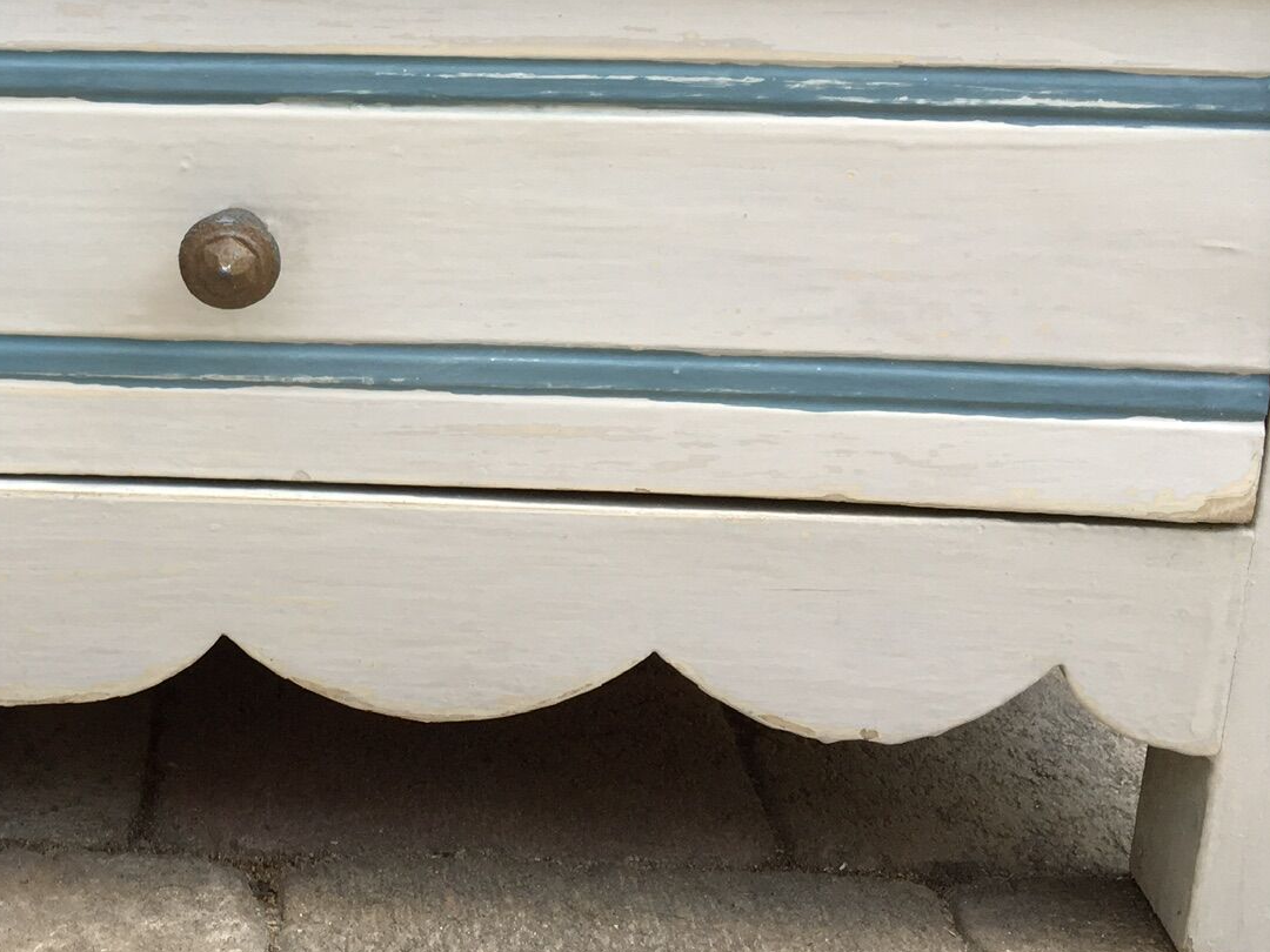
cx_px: 270
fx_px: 2018
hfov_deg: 34.0
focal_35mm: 55
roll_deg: +0.2
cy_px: 243
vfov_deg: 26.2
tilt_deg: -14.2
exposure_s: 1/100
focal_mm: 4.15
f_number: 2.2
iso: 40
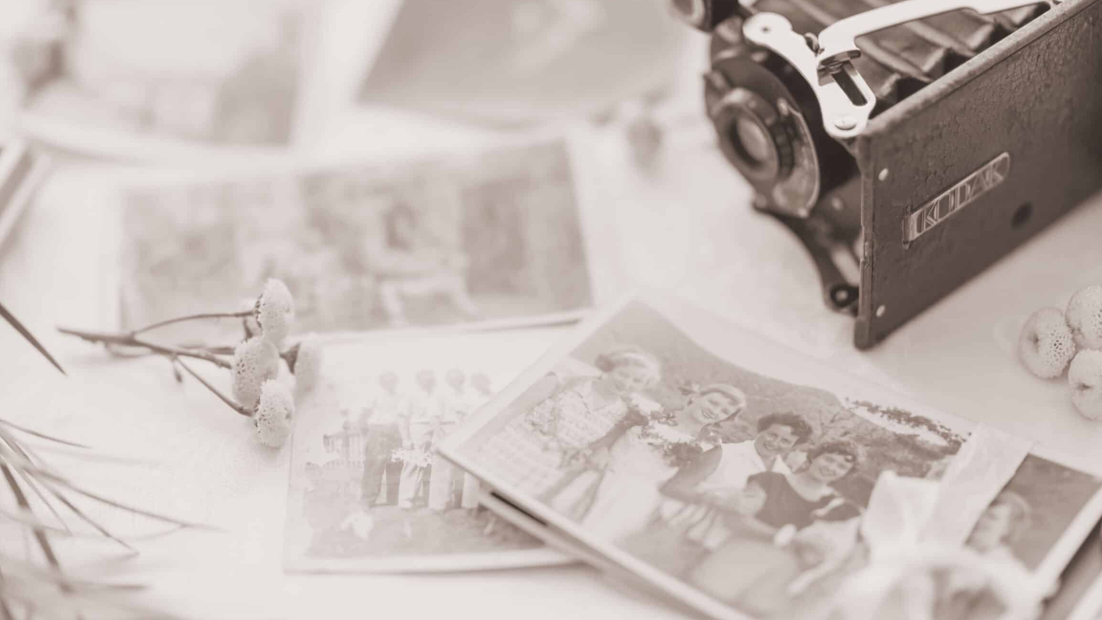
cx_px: 497
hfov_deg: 21.6
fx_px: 2893
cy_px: 280
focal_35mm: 99
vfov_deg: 12.2
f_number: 1.4
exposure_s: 1/160
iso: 160
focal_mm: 85
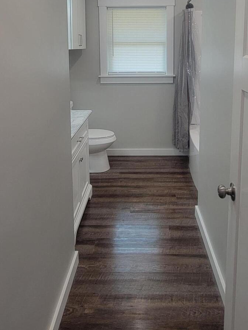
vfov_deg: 58.8
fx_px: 277
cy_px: 87
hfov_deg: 48.0
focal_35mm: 29
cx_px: 147
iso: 100
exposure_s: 1/60
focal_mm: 2.2
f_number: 2.2
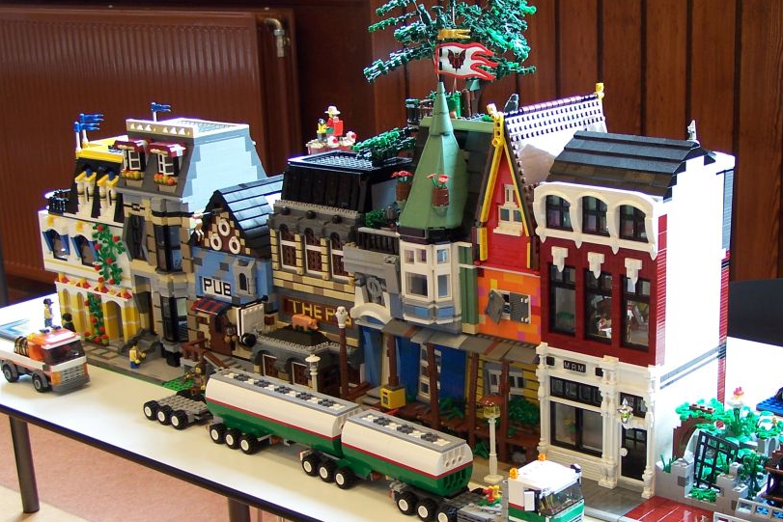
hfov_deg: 31.7
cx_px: 493
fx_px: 1370
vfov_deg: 21.5
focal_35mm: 63
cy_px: 326
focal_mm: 8
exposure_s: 1/15
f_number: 3
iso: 80
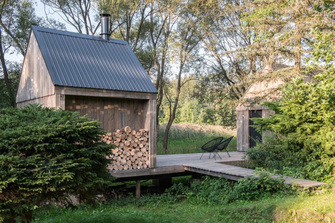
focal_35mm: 40
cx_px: 168
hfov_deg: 48.4
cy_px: 112
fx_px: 372
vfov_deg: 33.4
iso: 400
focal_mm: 40
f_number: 10
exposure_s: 1/60
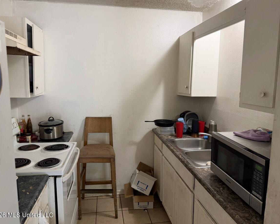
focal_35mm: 26
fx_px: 216
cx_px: 141
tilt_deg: -8.8
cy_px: 109
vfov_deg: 54.9
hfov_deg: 66.0
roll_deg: -1.5
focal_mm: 6.76
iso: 250
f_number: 1.78
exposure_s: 1/60
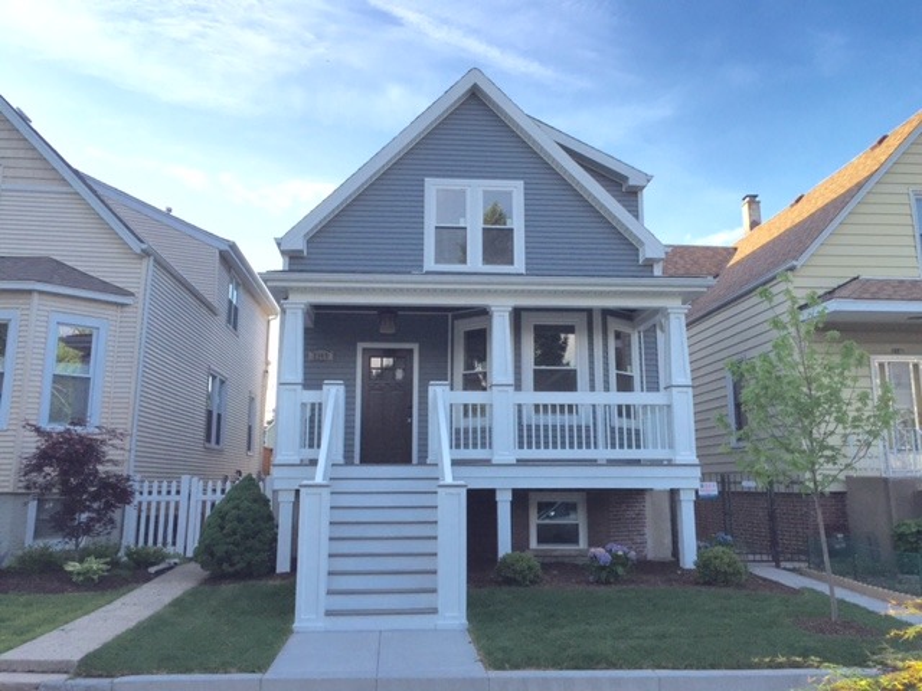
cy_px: 346
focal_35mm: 29
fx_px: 772
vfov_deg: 48.2
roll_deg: -0.7
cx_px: 461
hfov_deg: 61.7
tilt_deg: +11.1
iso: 32
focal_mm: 4.15
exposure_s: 1/824
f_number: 2.2
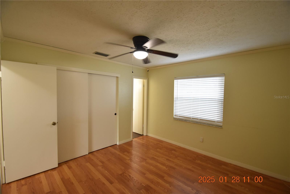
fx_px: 121
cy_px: 97
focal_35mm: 15
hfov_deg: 100.4
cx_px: 145
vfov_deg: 77.3
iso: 1100
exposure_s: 1/60
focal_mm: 10
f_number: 3.5
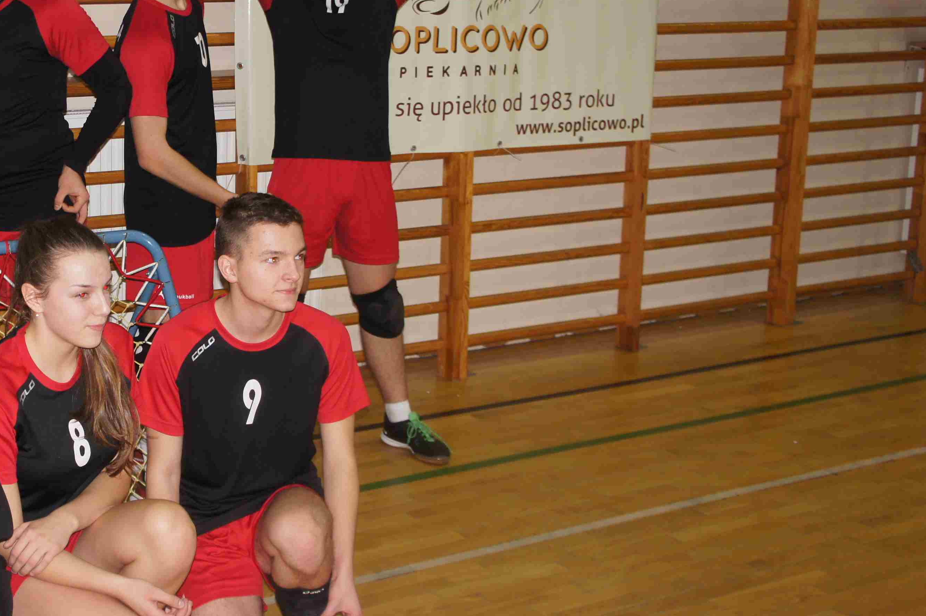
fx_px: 1465
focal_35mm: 57
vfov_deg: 23.7
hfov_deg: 33.8
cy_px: 268
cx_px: 155
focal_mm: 22
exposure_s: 1/60
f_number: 4
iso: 400
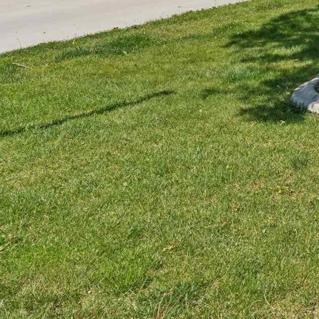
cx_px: 652
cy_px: -100
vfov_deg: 21.6
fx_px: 749
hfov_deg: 17.1
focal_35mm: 72
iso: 400
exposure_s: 1/250
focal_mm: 17.2
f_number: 13
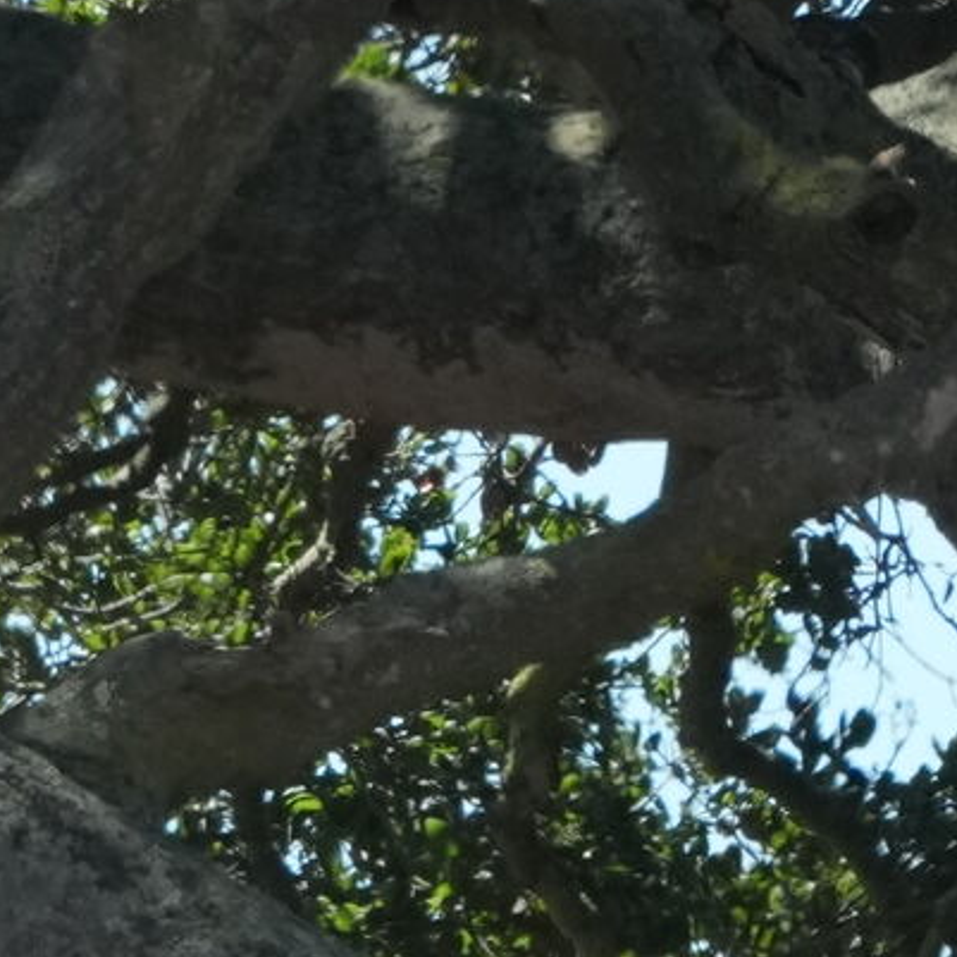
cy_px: 1587
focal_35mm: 3660
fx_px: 114478
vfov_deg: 0.5
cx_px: -792
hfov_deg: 0.5
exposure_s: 1/1600
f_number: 6.3
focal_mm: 400
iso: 800
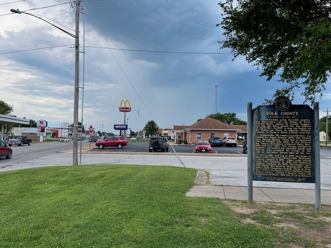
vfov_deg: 53.1
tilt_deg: +4.9
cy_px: 124
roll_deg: -0.6
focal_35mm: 26
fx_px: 249
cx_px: 166
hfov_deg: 67.3
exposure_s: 1/1553
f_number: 1.6
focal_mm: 4.2
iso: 32
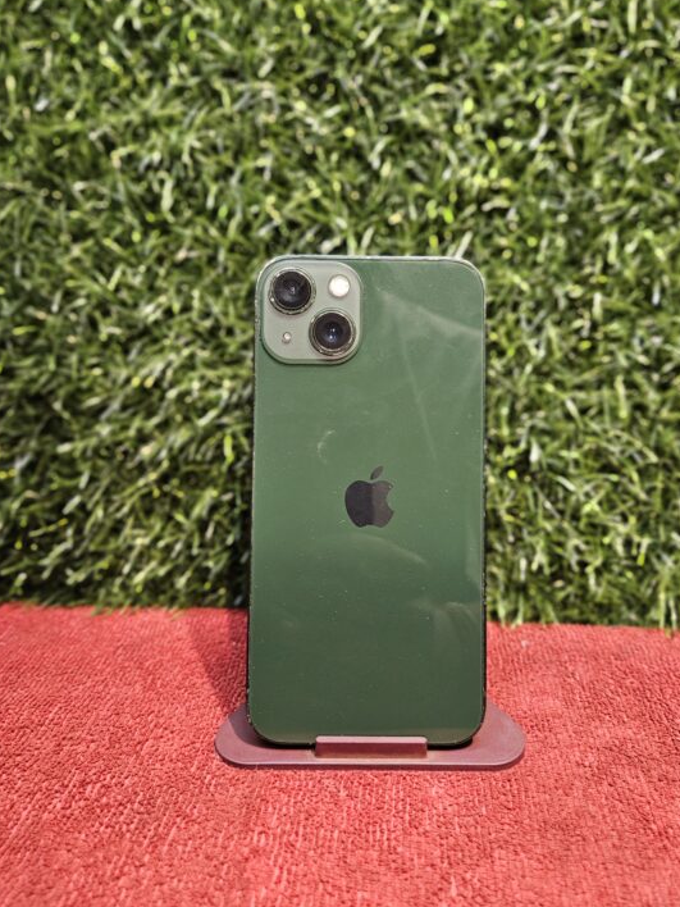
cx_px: 373
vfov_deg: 67.2
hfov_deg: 53.0
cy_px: 416
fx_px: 681
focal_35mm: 26
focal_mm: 5.4
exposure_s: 1/100
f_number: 1.8
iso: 800
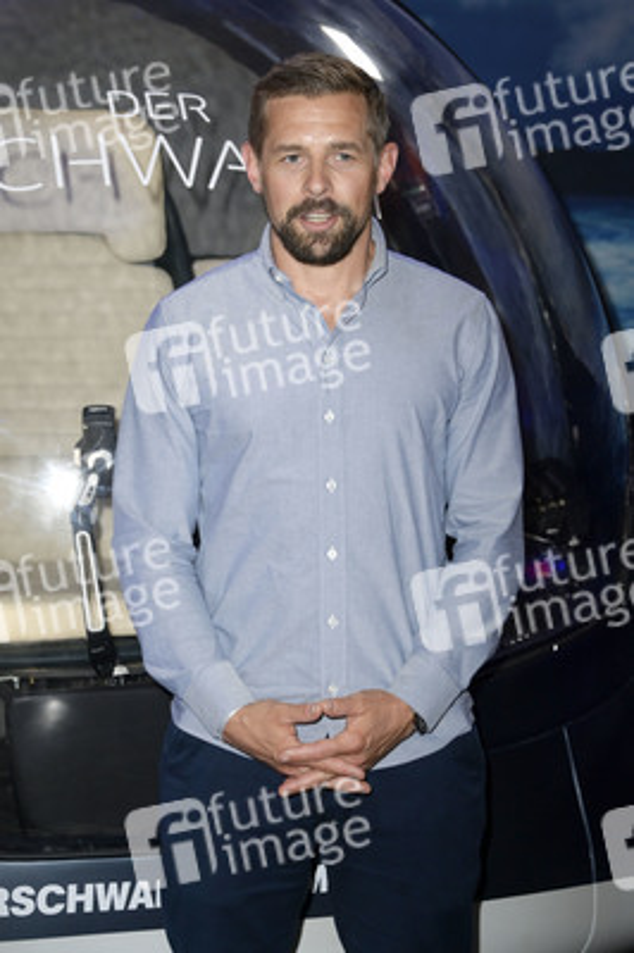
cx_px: 317
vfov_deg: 20.8
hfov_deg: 13.9
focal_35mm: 98
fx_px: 2593
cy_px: 476
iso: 1000
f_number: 5.6
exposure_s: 1/200
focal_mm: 98
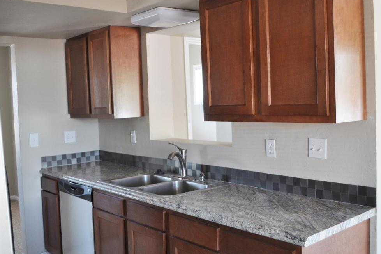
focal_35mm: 39
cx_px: 182
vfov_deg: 34.1
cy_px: 120
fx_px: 412
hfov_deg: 49.6
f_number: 4
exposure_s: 1/60
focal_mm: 22
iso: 400
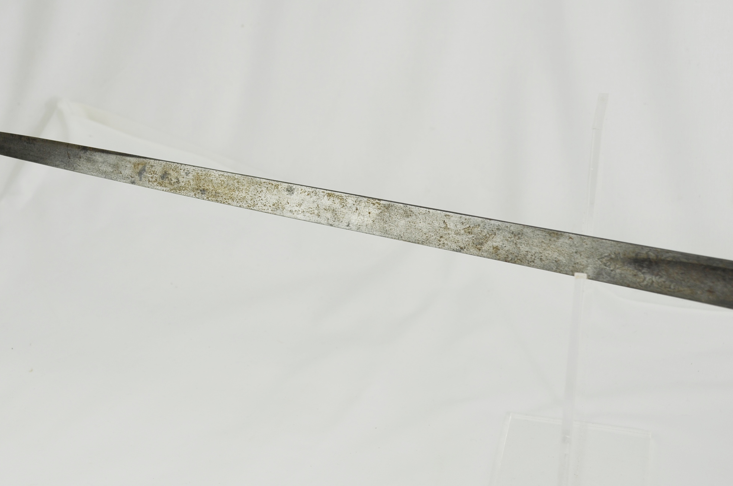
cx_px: 299
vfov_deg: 20.6
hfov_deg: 30.7
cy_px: 191
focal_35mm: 66
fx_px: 1334
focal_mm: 35
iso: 200
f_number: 5.6
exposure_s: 1/125
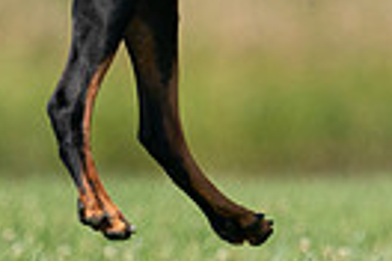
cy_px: -245
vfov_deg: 0.7
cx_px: 392
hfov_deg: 1.0
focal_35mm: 2002
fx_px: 21798
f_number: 6.3
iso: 1000
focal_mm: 456
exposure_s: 1/4000
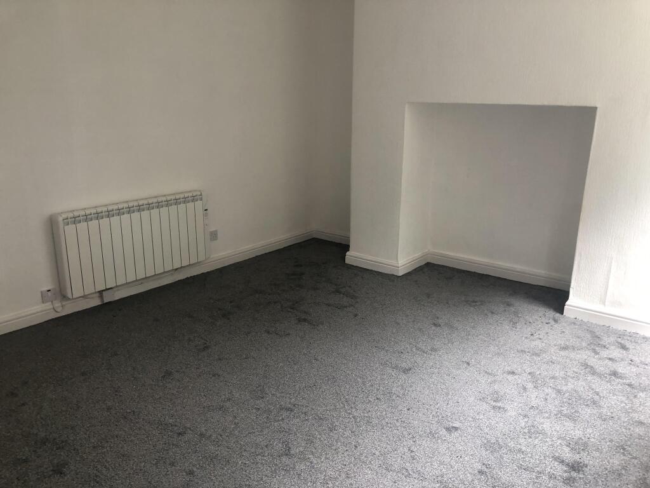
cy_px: 244
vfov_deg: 49.7
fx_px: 526
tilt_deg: -13.8
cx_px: 325
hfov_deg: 63.4
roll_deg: -1.1
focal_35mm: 28
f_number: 1.8
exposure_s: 1/33
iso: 32
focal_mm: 3.99
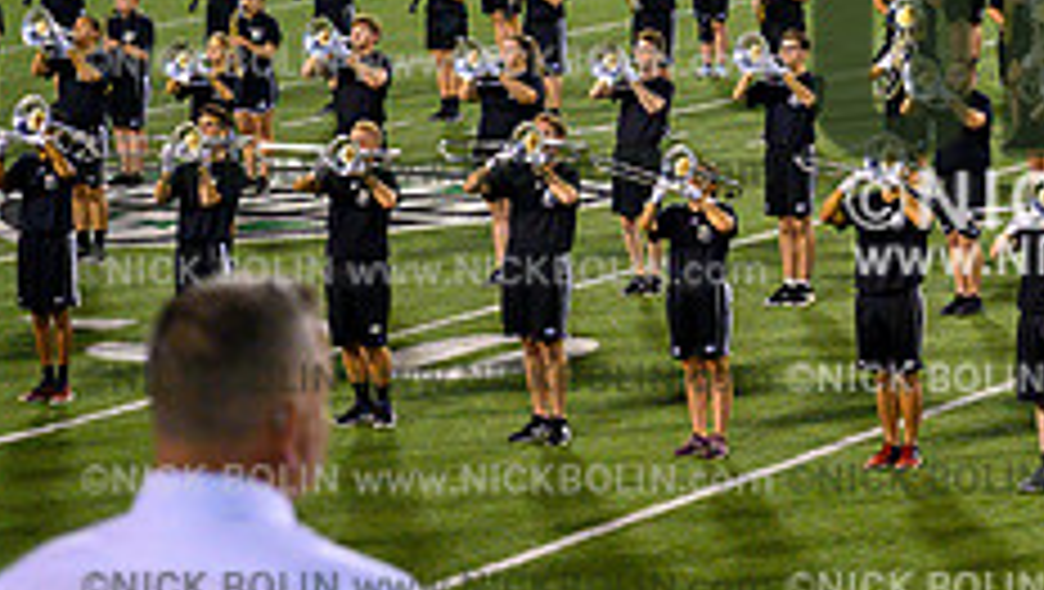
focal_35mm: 183
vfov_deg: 6.6
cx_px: 1130
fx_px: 5071
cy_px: 63
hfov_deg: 11.6
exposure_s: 1/1000
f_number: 4
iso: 4000
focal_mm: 70
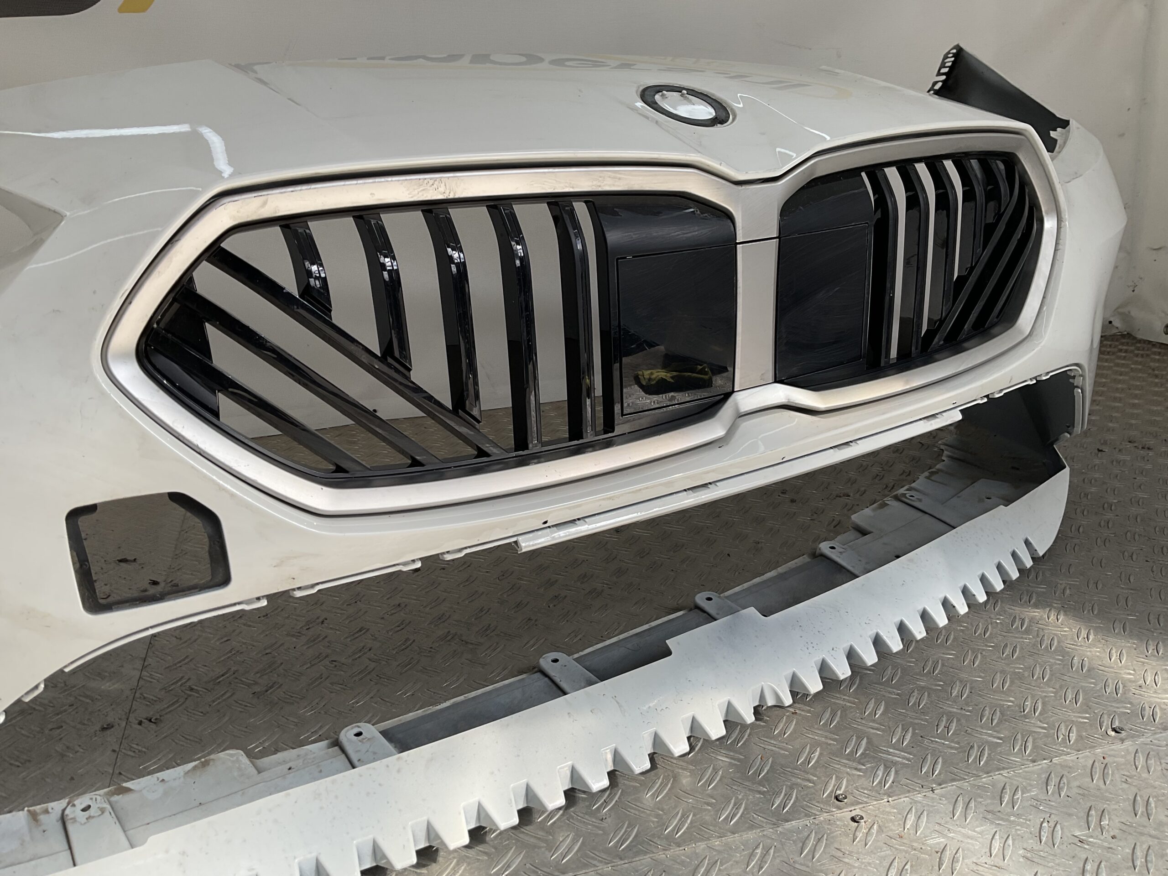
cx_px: 584
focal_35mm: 29
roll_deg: +1.0
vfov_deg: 48.2
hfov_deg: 61.7
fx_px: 979
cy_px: 438
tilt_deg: -18.5
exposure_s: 1/855
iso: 16
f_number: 1.8
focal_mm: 3
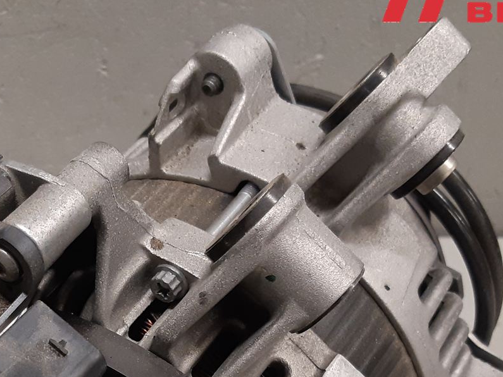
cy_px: 401
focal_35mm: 67
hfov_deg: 28.5
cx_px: 123
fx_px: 973
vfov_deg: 21.0
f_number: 1.7
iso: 160
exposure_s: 1/50
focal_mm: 3.93
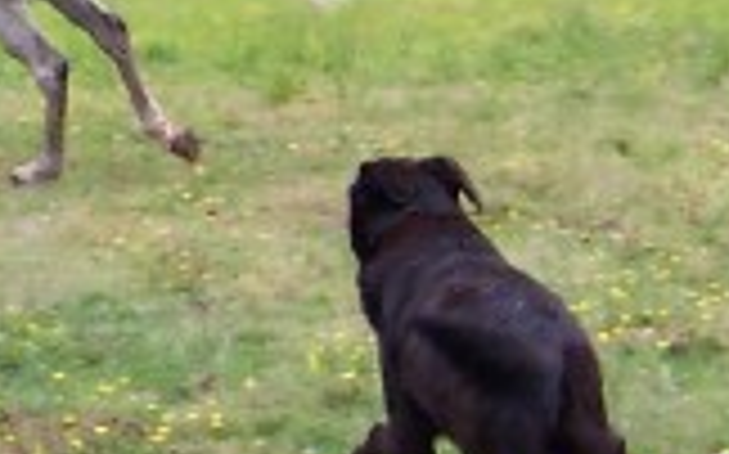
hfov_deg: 21.3
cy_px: 108
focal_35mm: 94
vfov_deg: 13.8
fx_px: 1866
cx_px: -14
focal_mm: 5.6
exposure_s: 1/180
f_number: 3.4
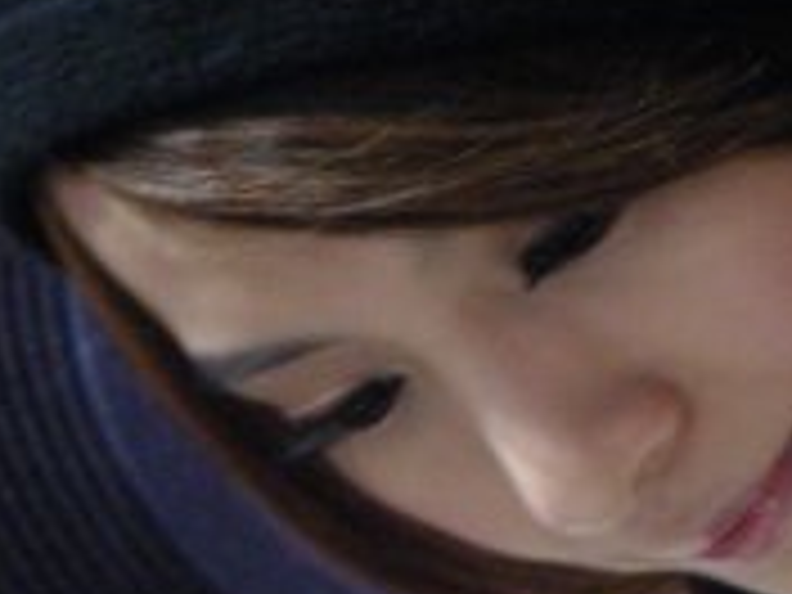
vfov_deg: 3.6
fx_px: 9449
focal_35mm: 413
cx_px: 986
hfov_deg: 4.8
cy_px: 475
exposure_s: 1/36.7
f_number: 3.5
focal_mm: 24.7
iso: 400
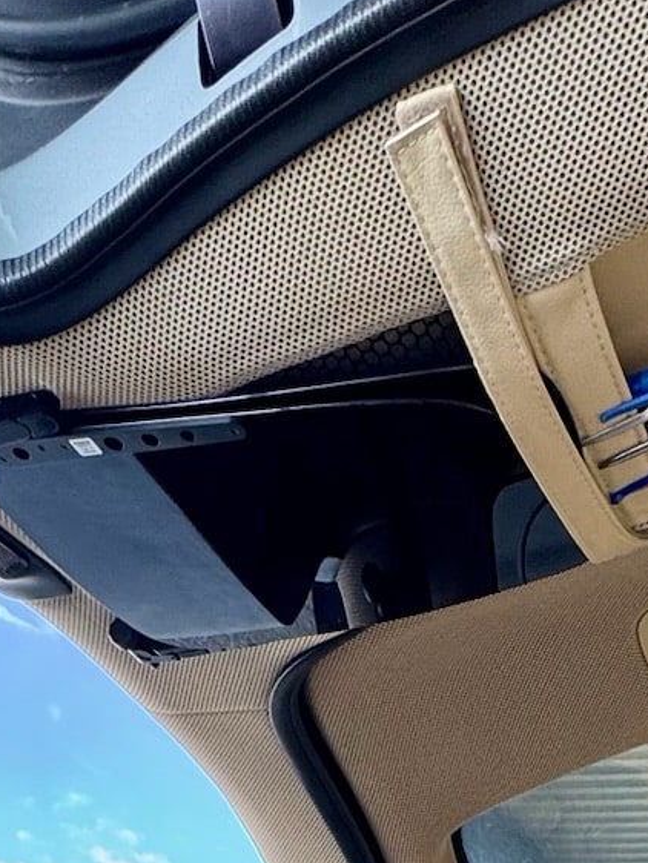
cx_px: 548
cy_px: 1442
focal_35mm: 51
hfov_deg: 27.8
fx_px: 1272
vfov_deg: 24.1
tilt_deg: -7.5
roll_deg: +0.0
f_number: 2.2
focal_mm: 2.22
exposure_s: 1/99
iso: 50
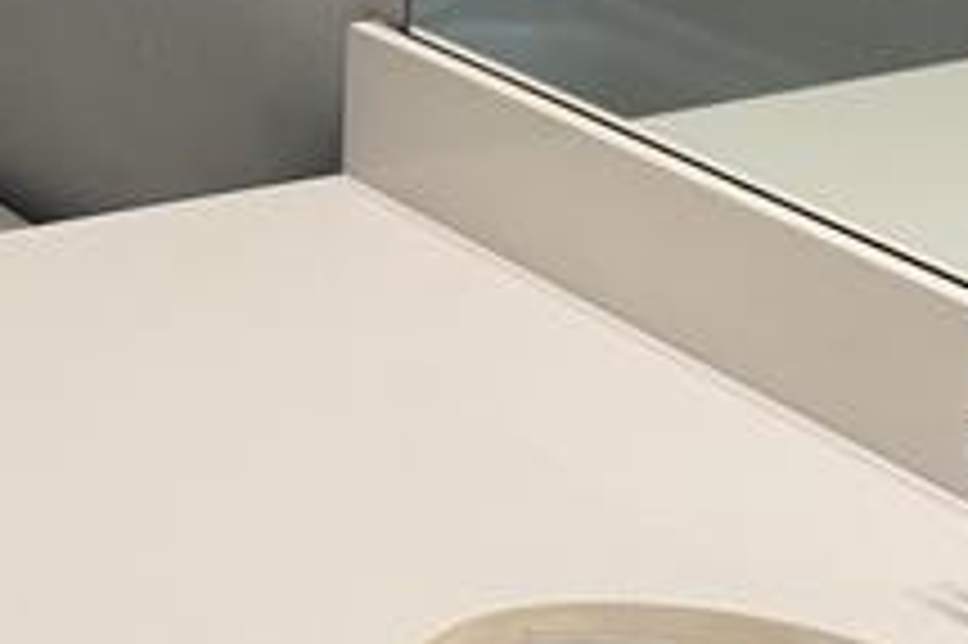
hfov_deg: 16.9
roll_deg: -0.8
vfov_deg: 10.9
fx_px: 3197
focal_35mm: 119
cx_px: 27
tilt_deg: -8.3
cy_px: -428
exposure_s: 1/120
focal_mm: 6.76
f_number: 1.78
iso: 80
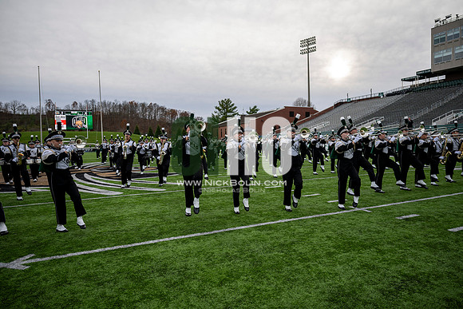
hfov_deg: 73.7
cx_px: 232
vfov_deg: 53.2
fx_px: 309
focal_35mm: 24
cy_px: 154
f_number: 2.8
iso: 125
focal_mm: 24
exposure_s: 1/500
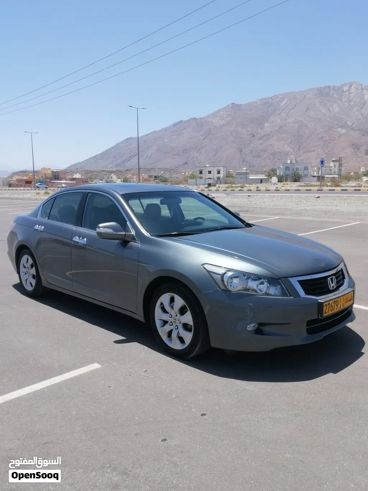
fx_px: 411
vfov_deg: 61.7
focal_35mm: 29
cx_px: 184
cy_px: 246
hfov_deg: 48.2
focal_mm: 5.4
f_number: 1.8
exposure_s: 1/1610
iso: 50
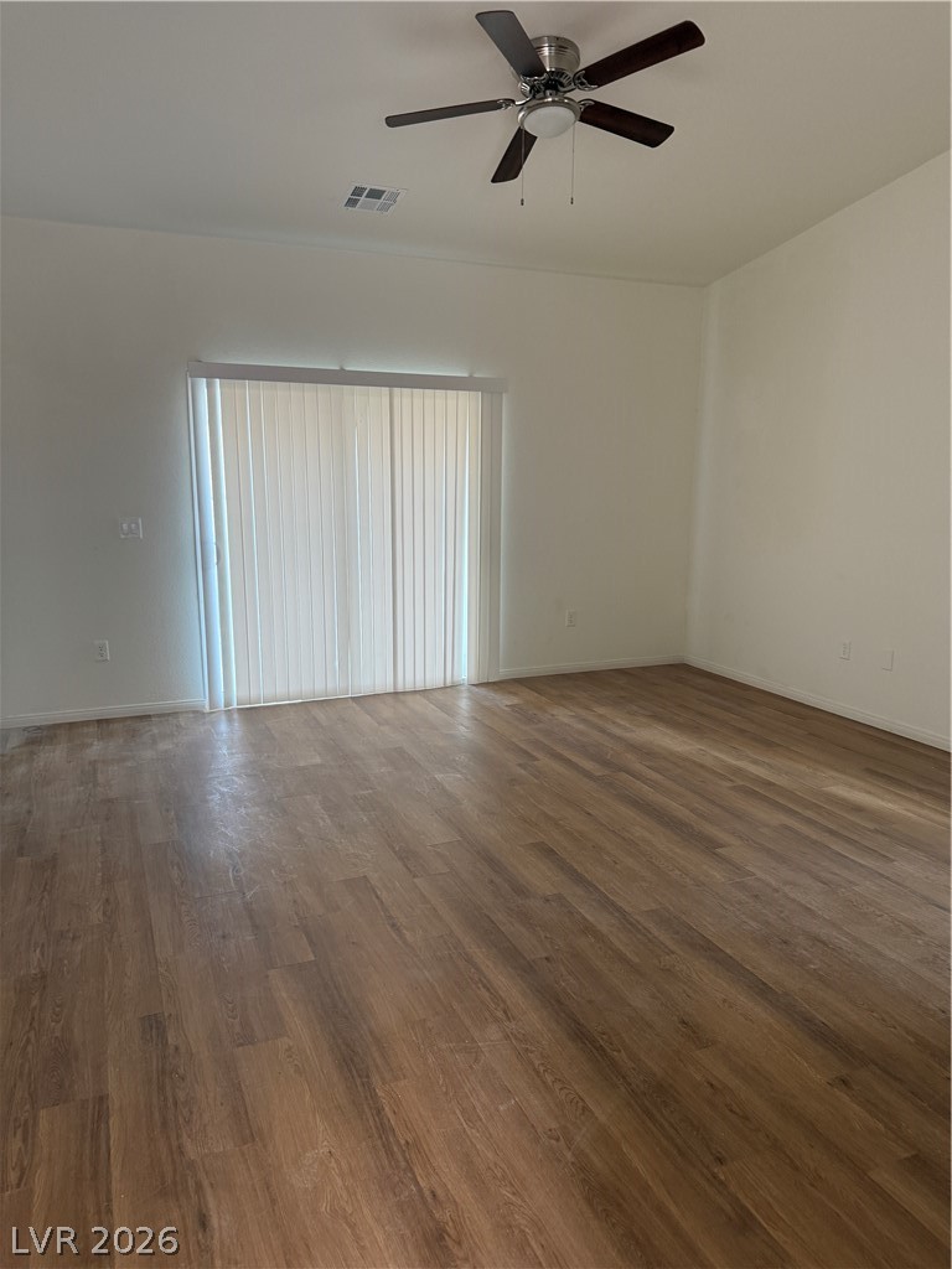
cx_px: 476
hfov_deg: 56.8
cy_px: 634
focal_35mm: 24
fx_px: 880
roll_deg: -2.2
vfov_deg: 71.6
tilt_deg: -9.0
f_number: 1.78
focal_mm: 6.76
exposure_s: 1/66
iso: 200
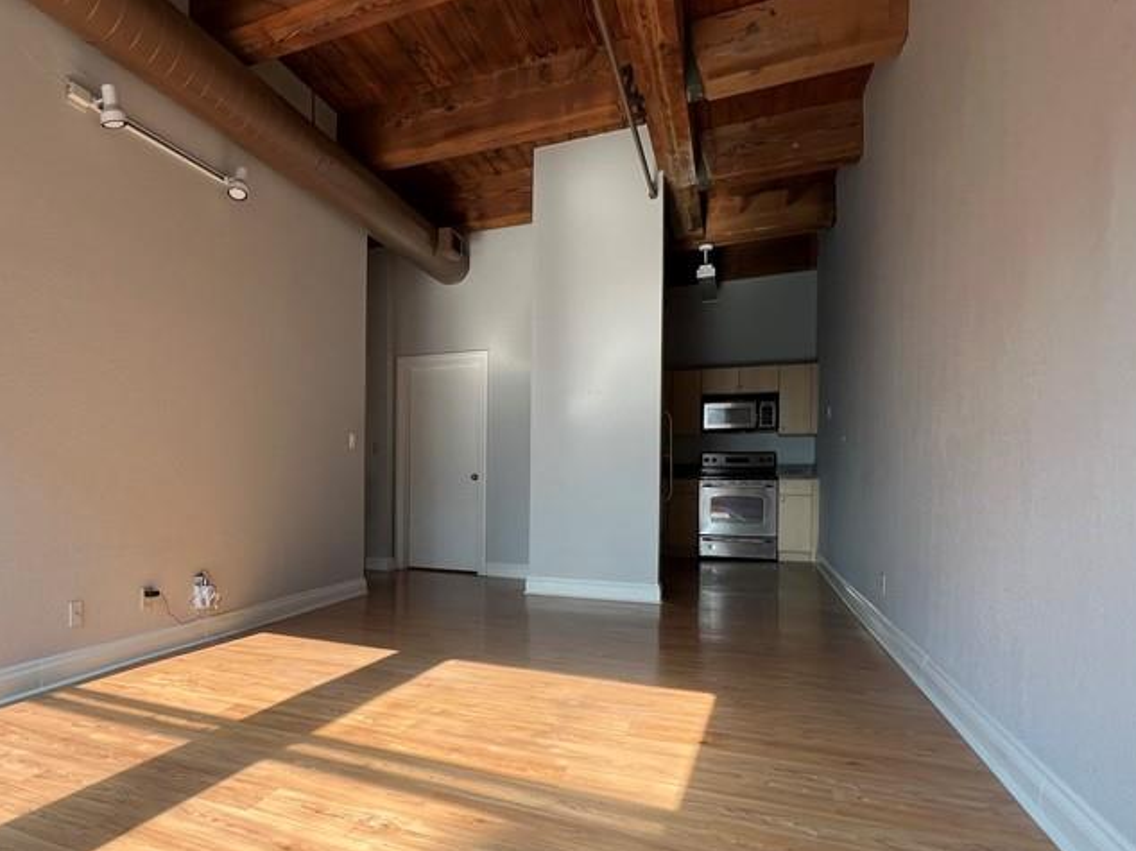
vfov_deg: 63.1
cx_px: 330
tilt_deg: -0.5
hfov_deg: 75.1
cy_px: 486
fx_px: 689
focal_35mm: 21
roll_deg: -0.3
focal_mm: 1.57
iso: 32
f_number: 1.8
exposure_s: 1/134
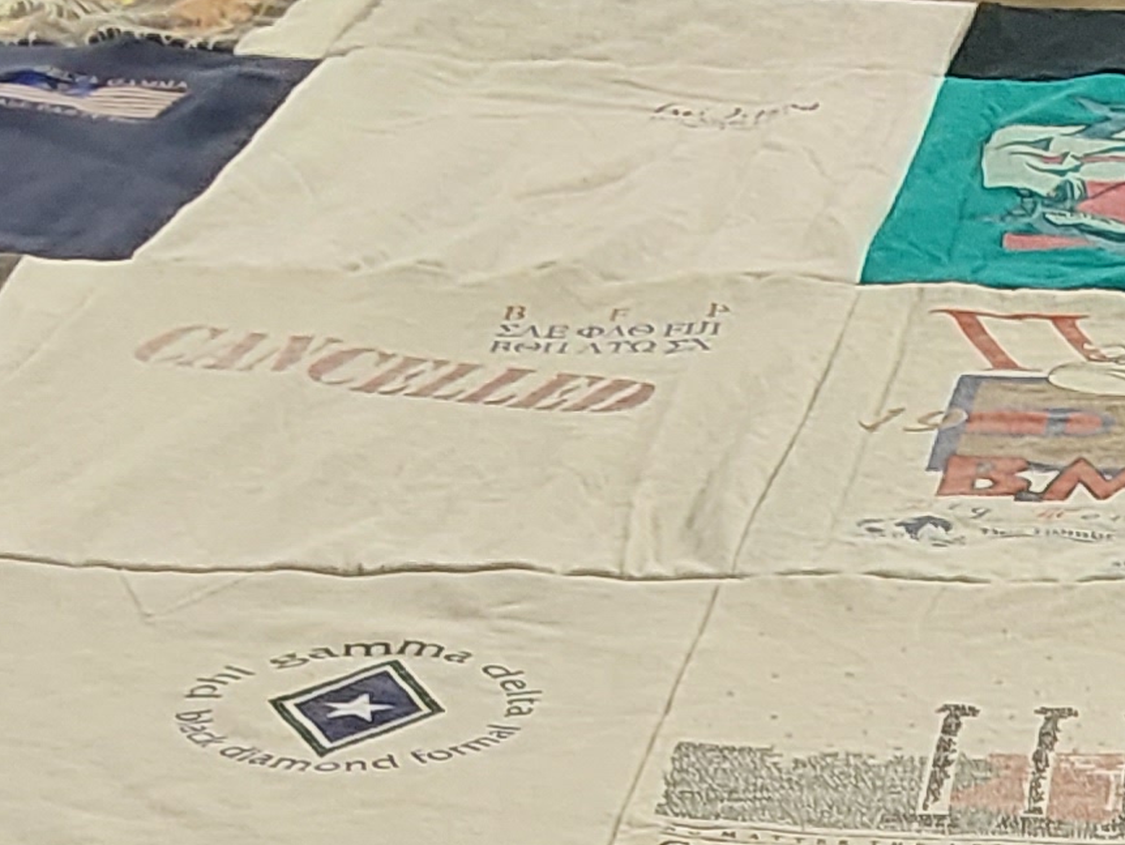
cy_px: 1531
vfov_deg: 12.7
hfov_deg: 17.3
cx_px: 1513
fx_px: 3446
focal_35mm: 106
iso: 125
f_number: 1.9
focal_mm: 2.91
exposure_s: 1/60
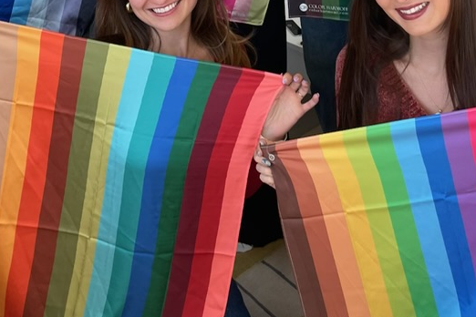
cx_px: 239
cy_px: -107
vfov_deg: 22.5
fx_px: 701
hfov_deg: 37.5
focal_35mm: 53
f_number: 1.6
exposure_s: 1/121
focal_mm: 4.2
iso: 64
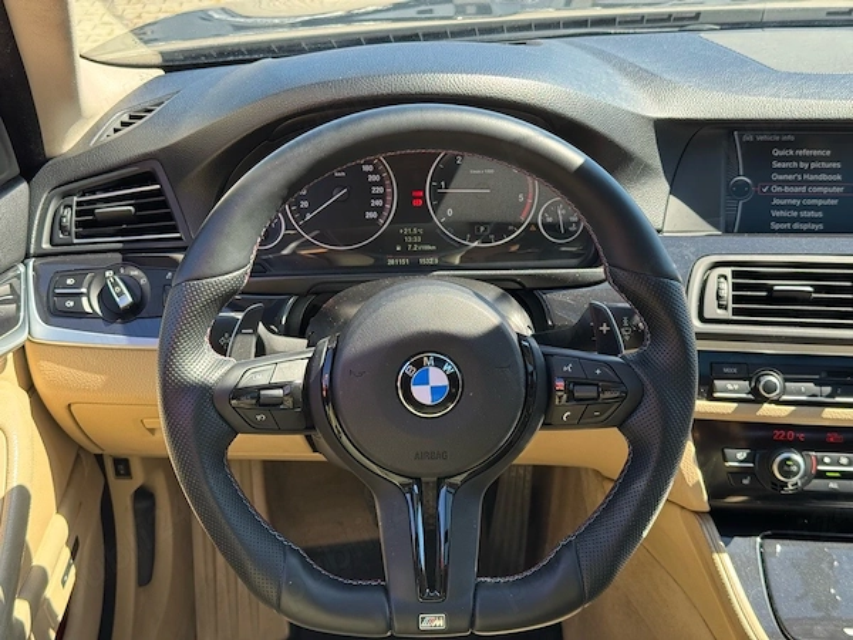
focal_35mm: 48
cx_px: 426
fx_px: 1183
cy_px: 320
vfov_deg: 30.3
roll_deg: +1.2
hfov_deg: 39.7
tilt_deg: -25.3
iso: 64
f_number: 1.78
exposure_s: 1/257
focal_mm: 6.76
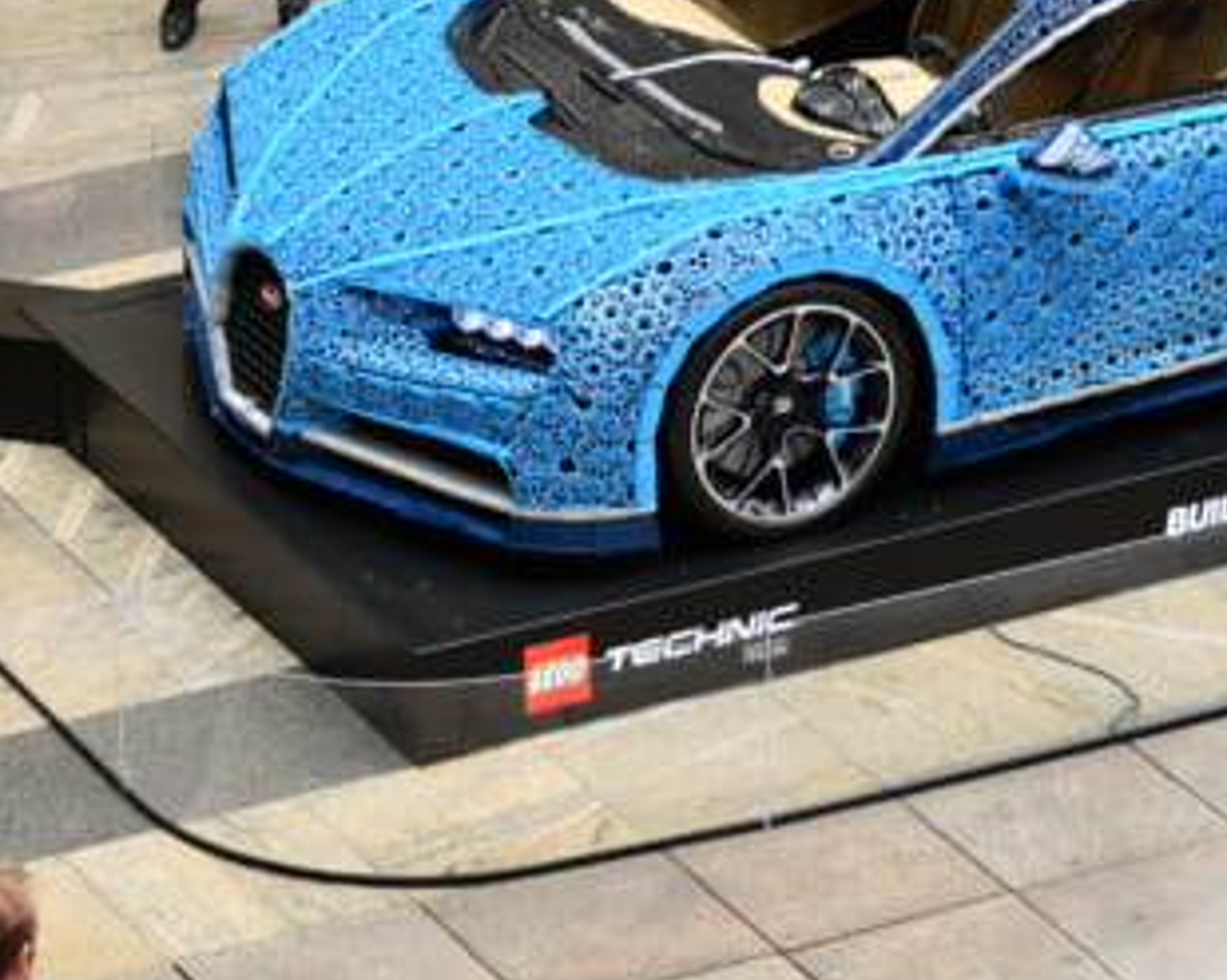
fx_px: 7914
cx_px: 310
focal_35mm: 218
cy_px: 216
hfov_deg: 8.9
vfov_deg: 7.1
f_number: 2.8
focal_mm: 70
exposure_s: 1/160
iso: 360
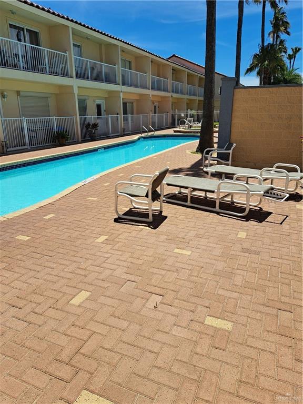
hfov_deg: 56.8
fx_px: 280
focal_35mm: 24
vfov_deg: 71.6
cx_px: 152
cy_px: 202
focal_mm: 5.23
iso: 50
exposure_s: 1/1185
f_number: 1.8
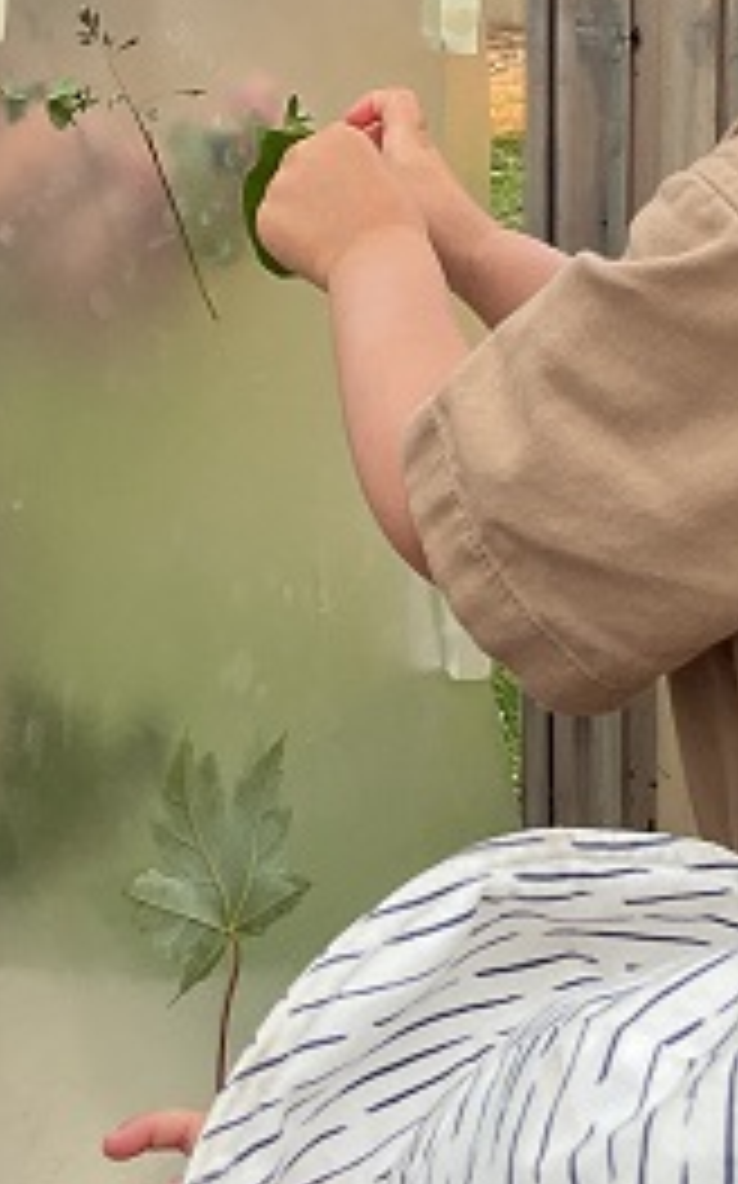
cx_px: 320
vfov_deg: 26.3
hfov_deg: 16.7
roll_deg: +1.5
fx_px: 2514
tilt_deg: -12.7
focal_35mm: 78
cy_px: 342
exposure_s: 1/816
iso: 16
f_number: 1.8
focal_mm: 3
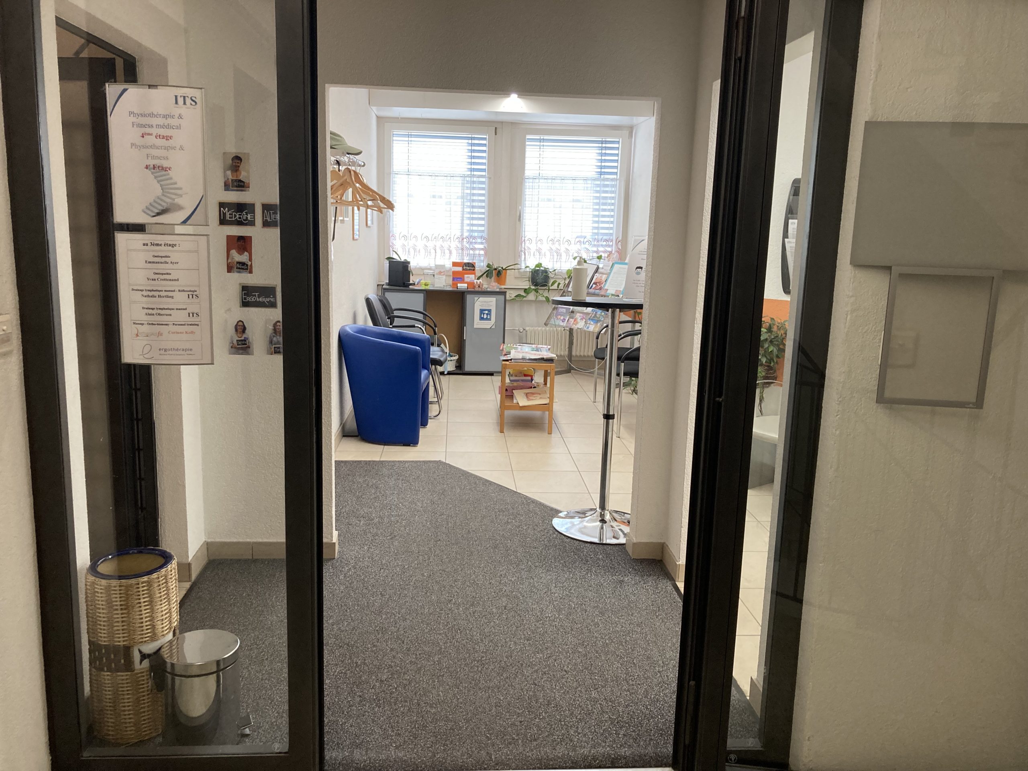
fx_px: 832
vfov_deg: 49.7
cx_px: 514
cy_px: 386
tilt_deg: -11.3
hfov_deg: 63.4
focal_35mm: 28
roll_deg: -1.9
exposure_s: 1/50
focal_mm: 3.99
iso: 125
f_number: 1.8
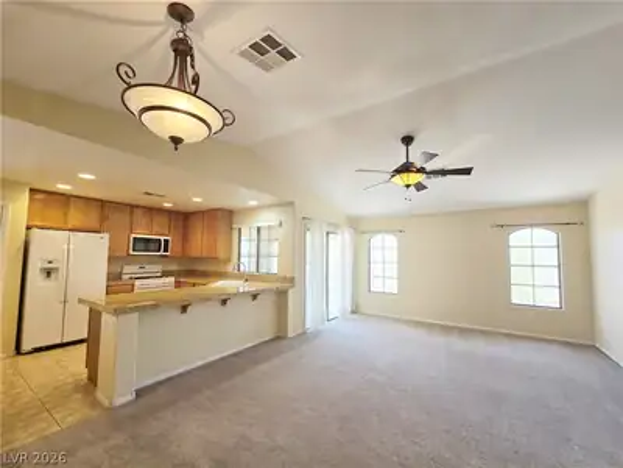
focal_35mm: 13
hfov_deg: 106.2
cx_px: 312
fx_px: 234
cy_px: 234
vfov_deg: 89.9
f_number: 2.2
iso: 100
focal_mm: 2.2
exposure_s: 1/60
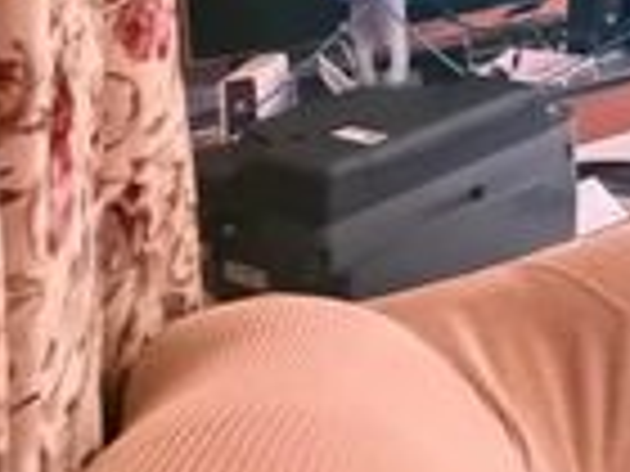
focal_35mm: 64
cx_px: 1323
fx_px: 1165
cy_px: -351
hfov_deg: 17.9
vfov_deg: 18.5
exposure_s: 1/24
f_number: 2.2
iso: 2500
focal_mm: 2.22
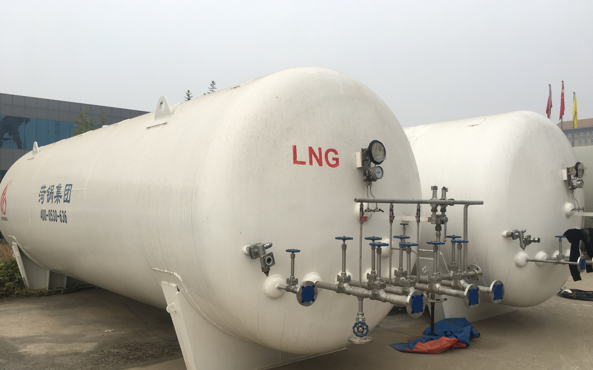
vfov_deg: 40.5
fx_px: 501
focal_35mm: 31
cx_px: 297
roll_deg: -0.9
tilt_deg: +0.1
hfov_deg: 61.2
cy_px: 210
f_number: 2.2
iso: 25
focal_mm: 4.15
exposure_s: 1/605
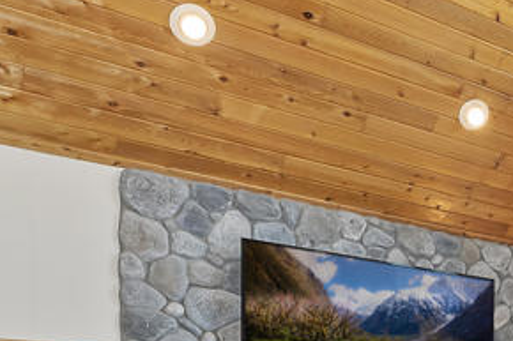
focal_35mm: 53
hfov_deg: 30.0
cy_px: 441
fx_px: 755
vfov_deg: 22.8
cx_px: 663
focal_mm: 10
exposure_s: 1/30
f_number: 8
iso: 400
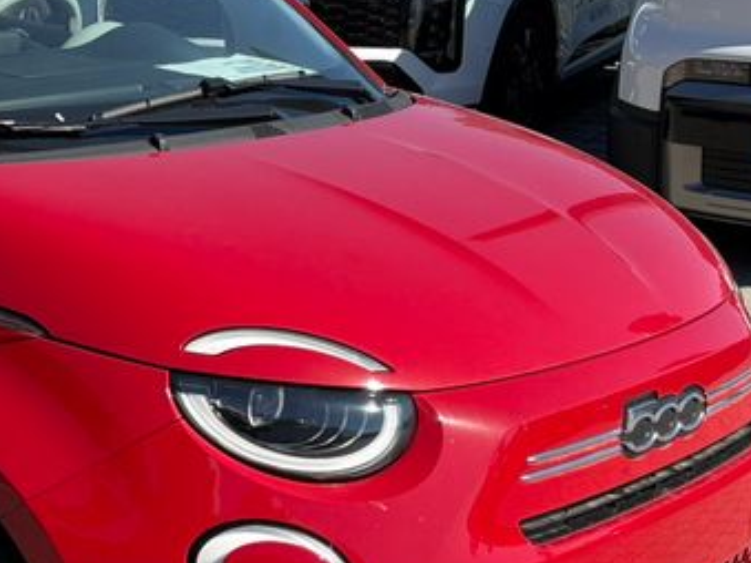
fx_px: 1995
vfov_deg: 16.0
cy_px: 239
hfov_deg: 20.5
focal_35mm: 92
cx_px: -24
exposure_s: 1/2364
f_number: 1.6
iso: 50
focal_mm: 5.96
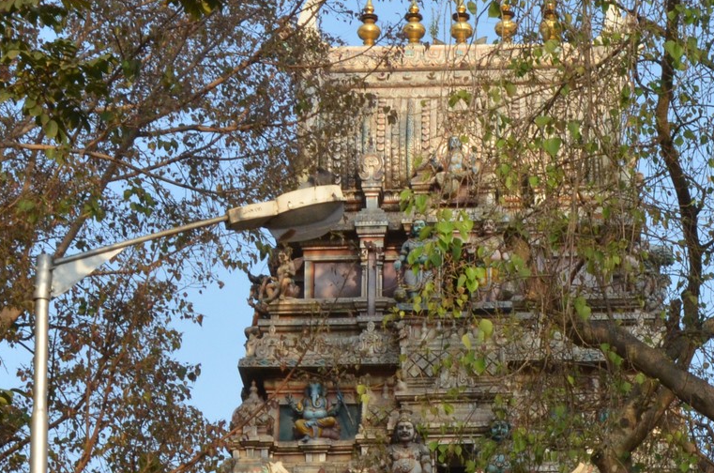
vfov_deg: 8.0
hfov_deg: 12.1
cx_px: 400
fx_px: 3370
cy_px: 530
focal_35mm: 170
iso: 1000
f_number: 18
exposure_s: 1/250
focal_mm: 45
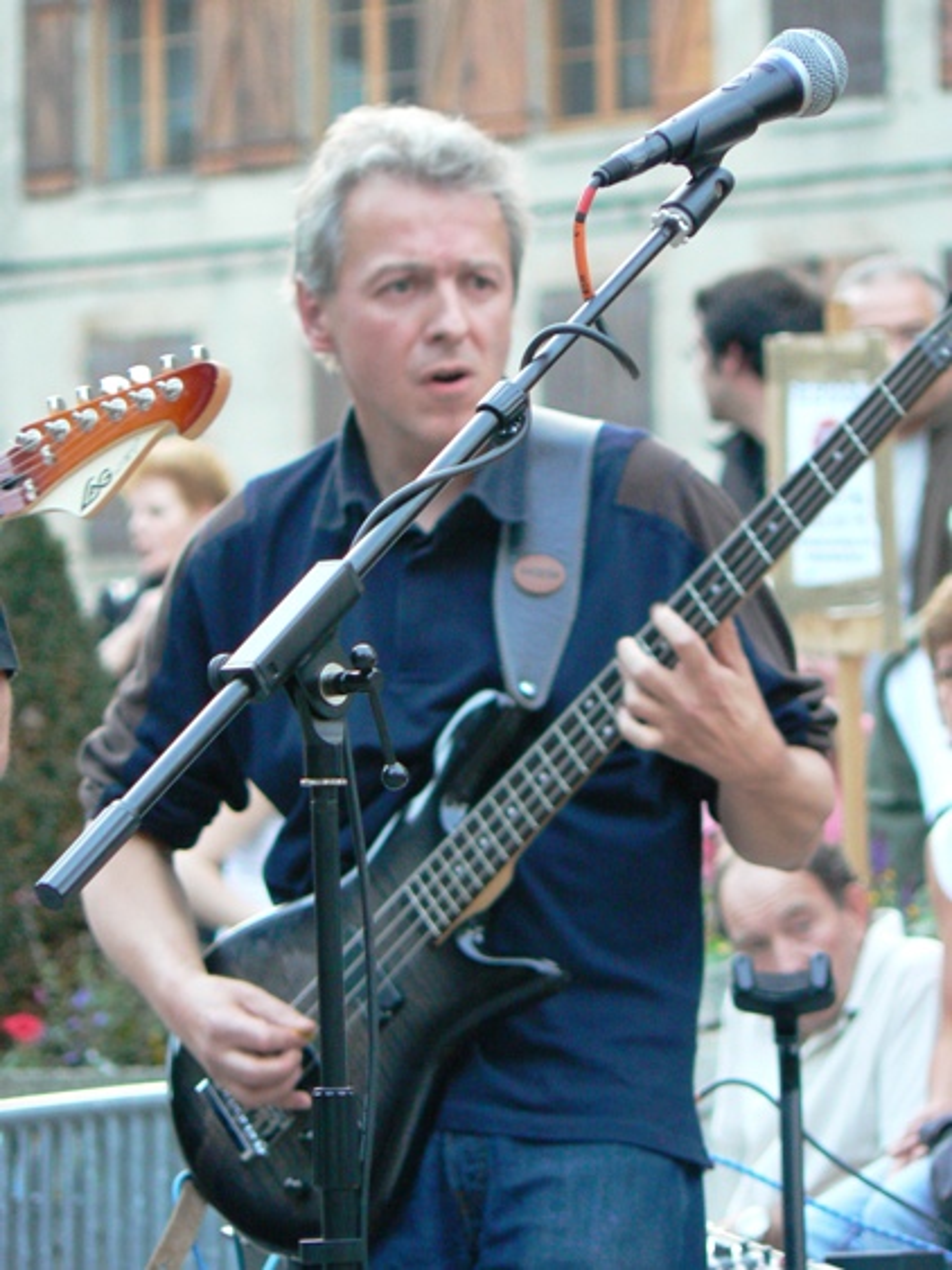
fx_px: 11225
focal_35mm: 306
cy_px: 635
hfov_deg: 4.9
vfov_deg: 6.5
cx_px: 476
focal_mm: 51
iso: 200
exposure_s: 1/25
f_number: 3.3
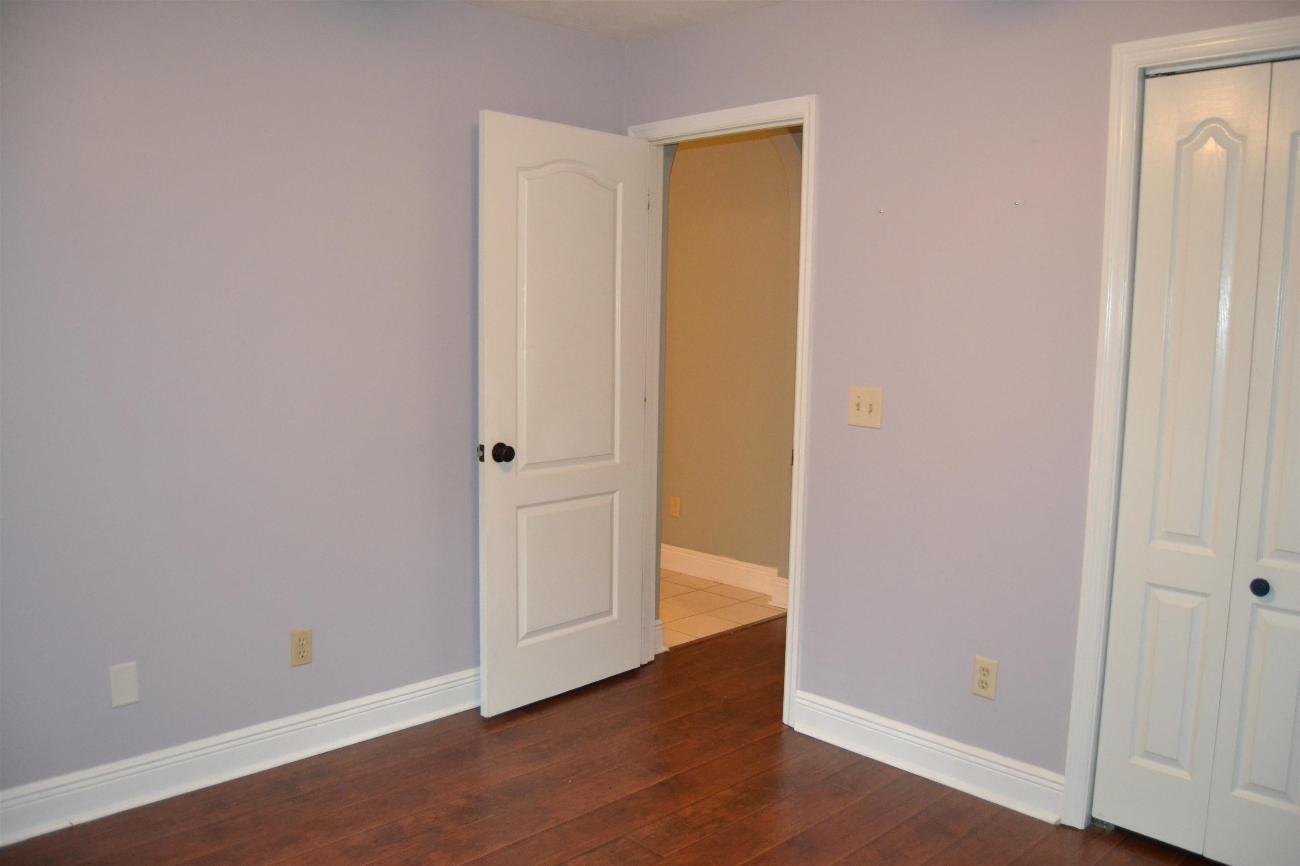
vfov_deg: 47.9
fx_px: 975
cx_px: 650
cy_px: 433
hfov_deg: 67.4
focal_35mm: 27
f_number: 3.5
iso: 2500
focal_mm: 18
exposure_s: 1/60
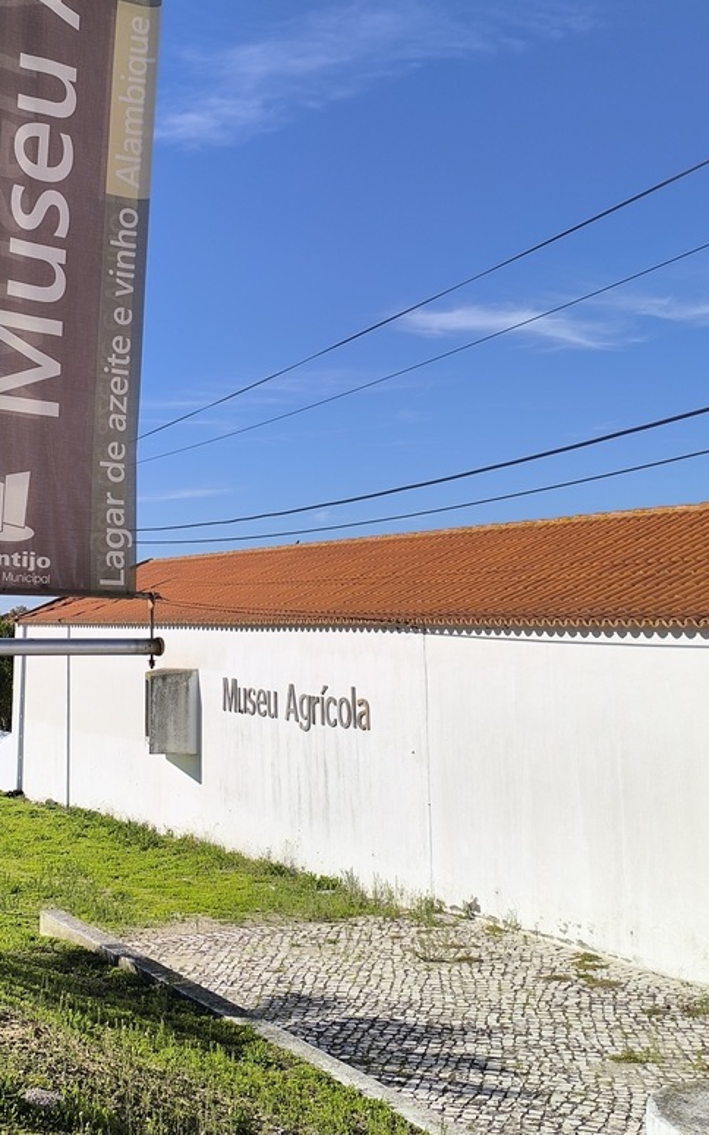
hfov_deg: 30.1
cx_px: 188
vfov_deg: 46.6
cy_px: 403
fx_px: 1298
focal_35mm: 42
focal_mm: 6.14
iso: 50
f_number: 1.65
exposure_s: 1/1772
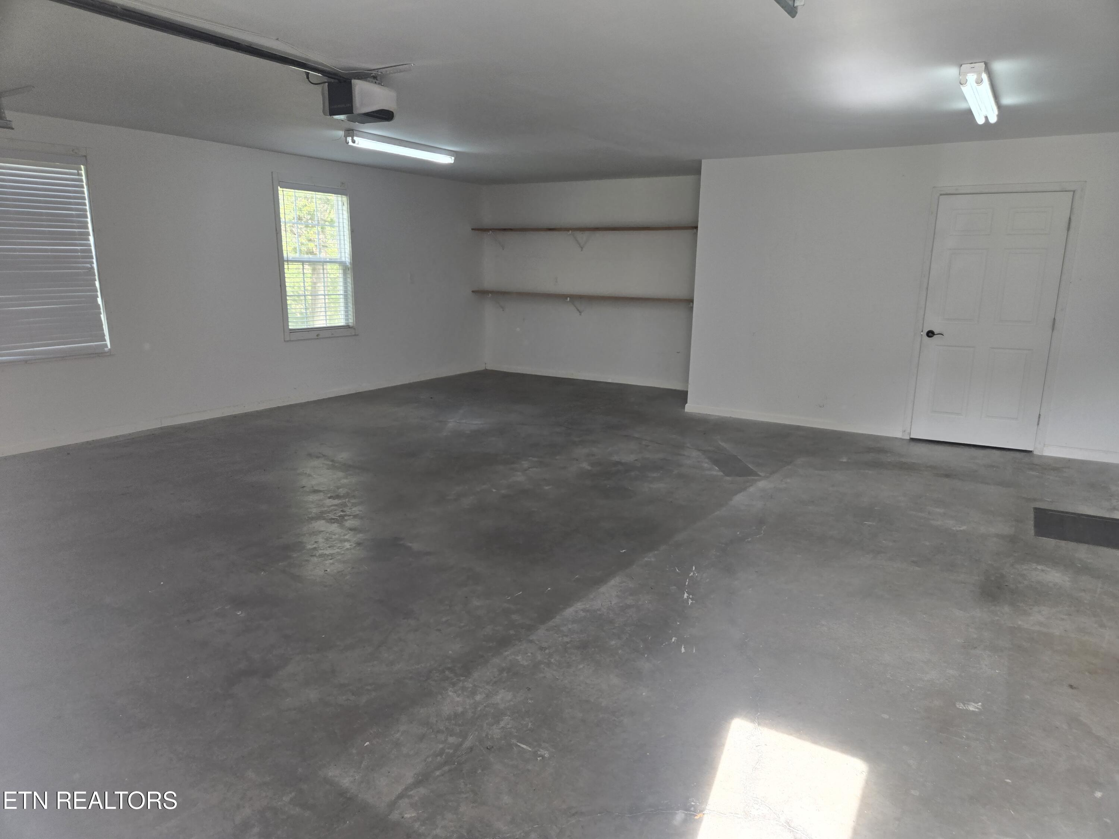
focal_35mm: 23
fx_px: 744
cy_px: 420
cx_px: 560
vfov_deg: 58.9
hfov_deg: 73.9
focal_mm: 5.4
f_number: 1.8
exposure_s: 1/120
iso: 64
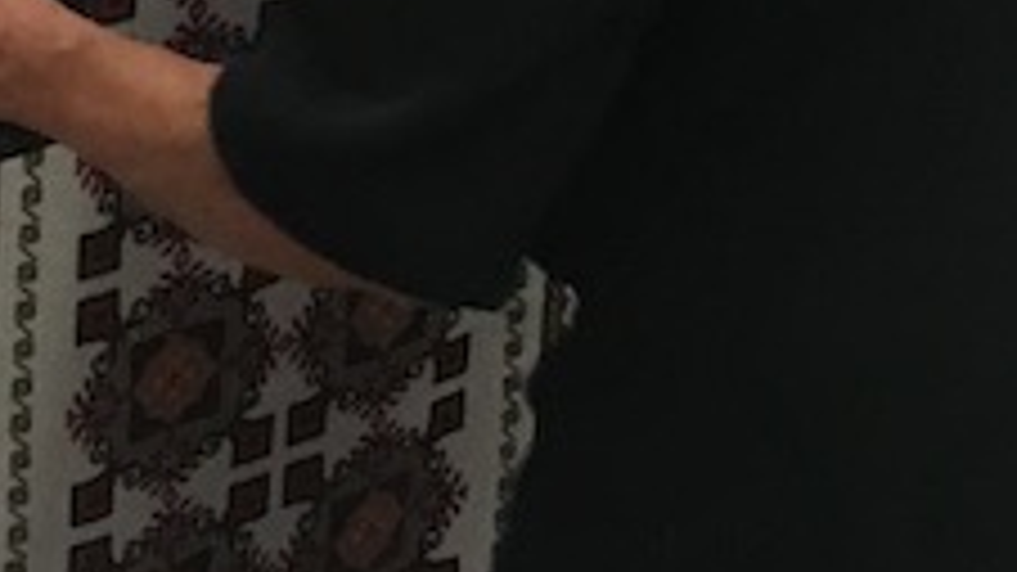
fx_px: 3020
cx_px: 63
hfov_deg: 18.7
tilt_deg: -12.0
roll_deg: -0.7
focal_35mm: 112
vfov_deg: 9.7
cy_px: -721
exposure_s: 1/17
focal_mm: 4.15
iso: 200
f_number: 2.2
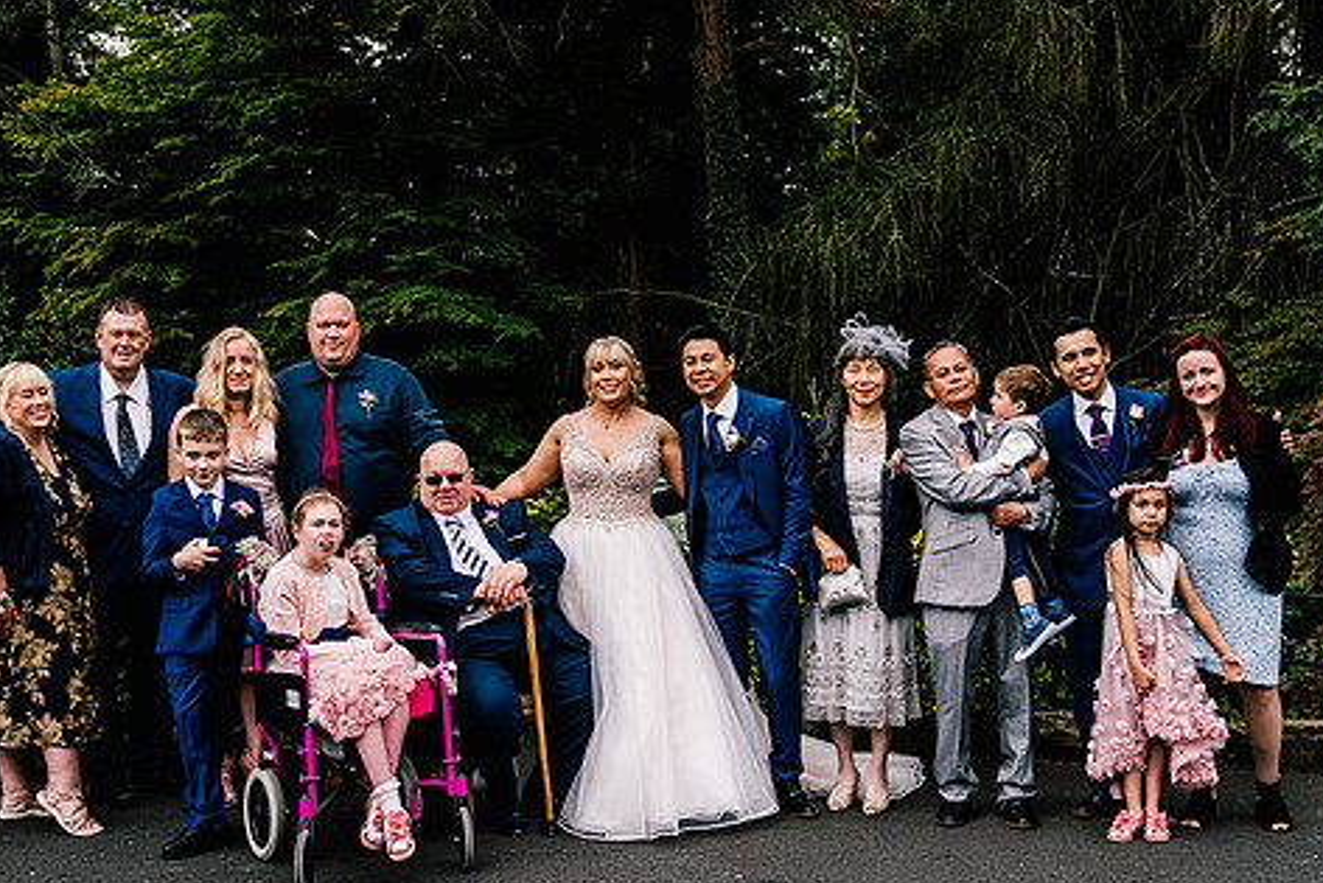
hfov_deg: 40.3
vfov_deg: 27.5
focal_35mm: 49
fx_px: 1801
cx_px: 691
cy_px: 425
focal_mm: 35
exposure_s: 1/500
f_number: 4
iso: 200
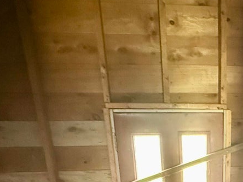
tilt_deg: -20.8
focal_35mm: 43
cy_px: 237
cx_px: 209
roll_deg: +0.3
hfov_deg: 41.1
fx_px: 302
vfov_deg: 27.8
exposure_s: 1/49
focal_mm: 2.22
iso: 1250
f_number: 2.2
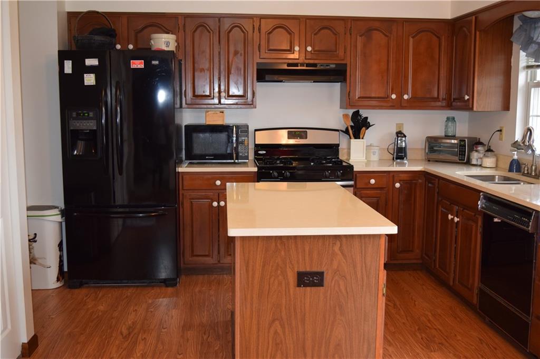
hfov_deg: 53.1
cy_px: 180
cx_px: 270
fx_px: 540
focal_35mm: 36
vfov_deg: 36.8
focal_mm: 24
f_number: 4.5
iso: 800
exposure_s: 1/80
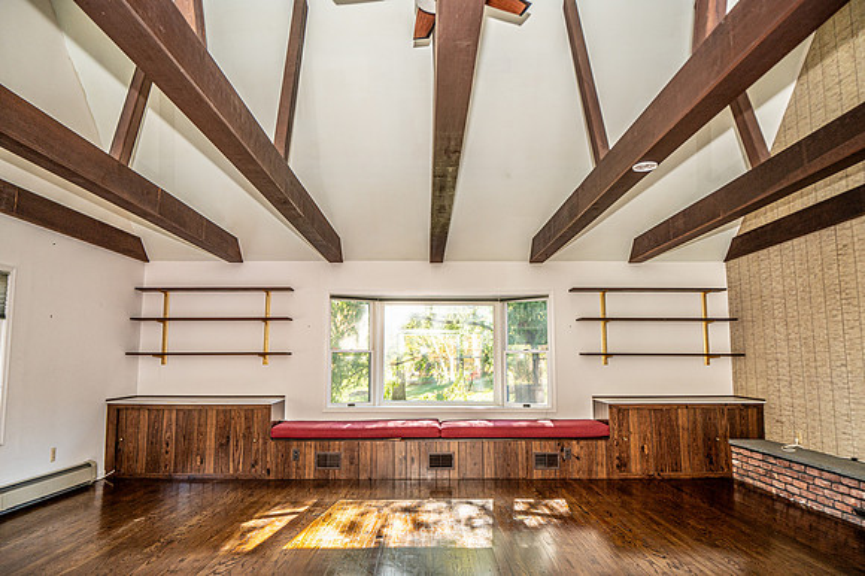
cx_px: 432
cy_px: 288
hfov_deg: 73.8
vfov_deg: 53.1
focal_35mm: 24
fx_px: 576
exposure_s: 1/200
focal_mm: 24
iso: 400
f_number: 4.5
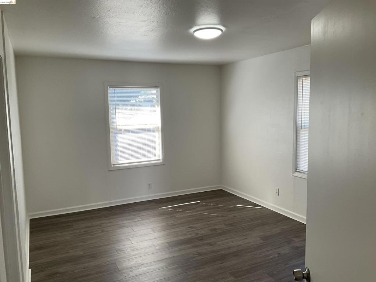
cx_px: 188
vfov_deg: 48.2
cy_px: 141
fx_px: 315
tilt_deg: -4.0
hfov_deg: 61.7
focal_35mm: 29
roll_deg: +1.4
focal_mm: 3
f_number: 1.8
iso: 40
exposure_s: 1/120
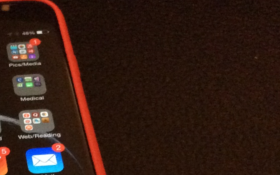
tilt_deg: -49.8
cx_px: -21
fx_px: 748
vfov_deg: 12.8
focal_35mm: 98
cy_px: 237
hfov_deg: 20.3
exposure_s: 1/15
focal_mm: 3.3
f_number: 2.4
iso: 400
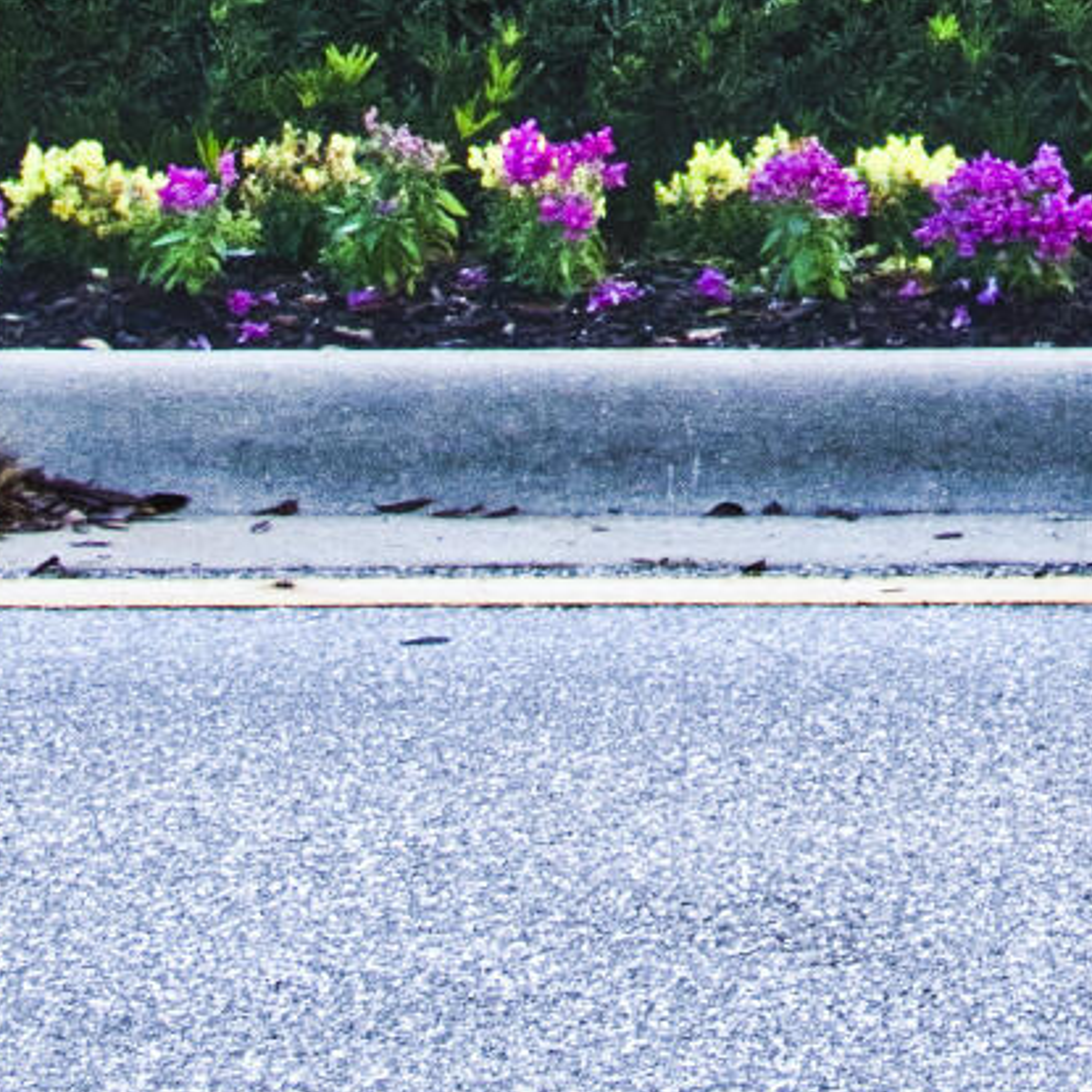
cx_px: 1402
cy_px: -916
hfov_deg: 7.8
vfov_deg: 7.7
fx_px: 7888
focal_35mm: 221
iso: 200
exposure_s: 1/640
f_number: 5.6
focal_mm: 24
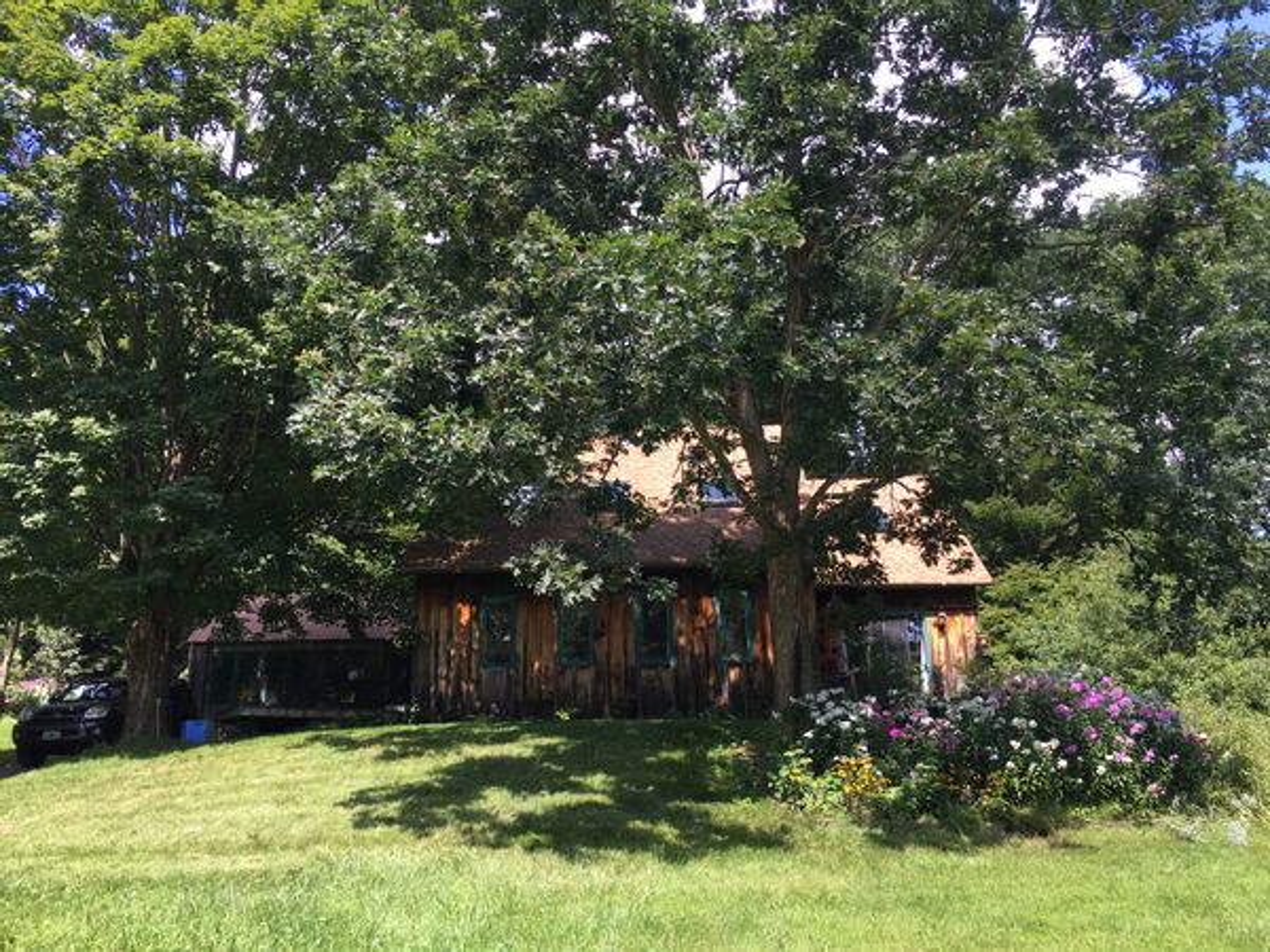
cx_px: 635
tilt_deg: +18.5
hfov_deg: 61.7
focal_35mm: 29
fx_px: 1064
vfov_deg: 48.2
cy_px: 476
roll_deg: +1.1
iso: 25
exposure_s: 1/316
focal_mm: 4.15
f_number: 2.2
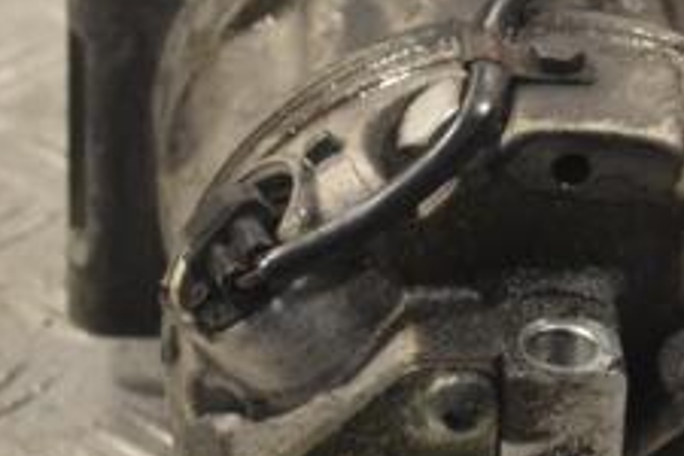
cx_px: 587
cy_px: 231
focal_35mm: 220
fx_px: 4186
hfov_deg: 9.3
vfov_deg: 6.2
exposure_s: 1/320
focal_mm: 55
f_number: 9
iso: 3200
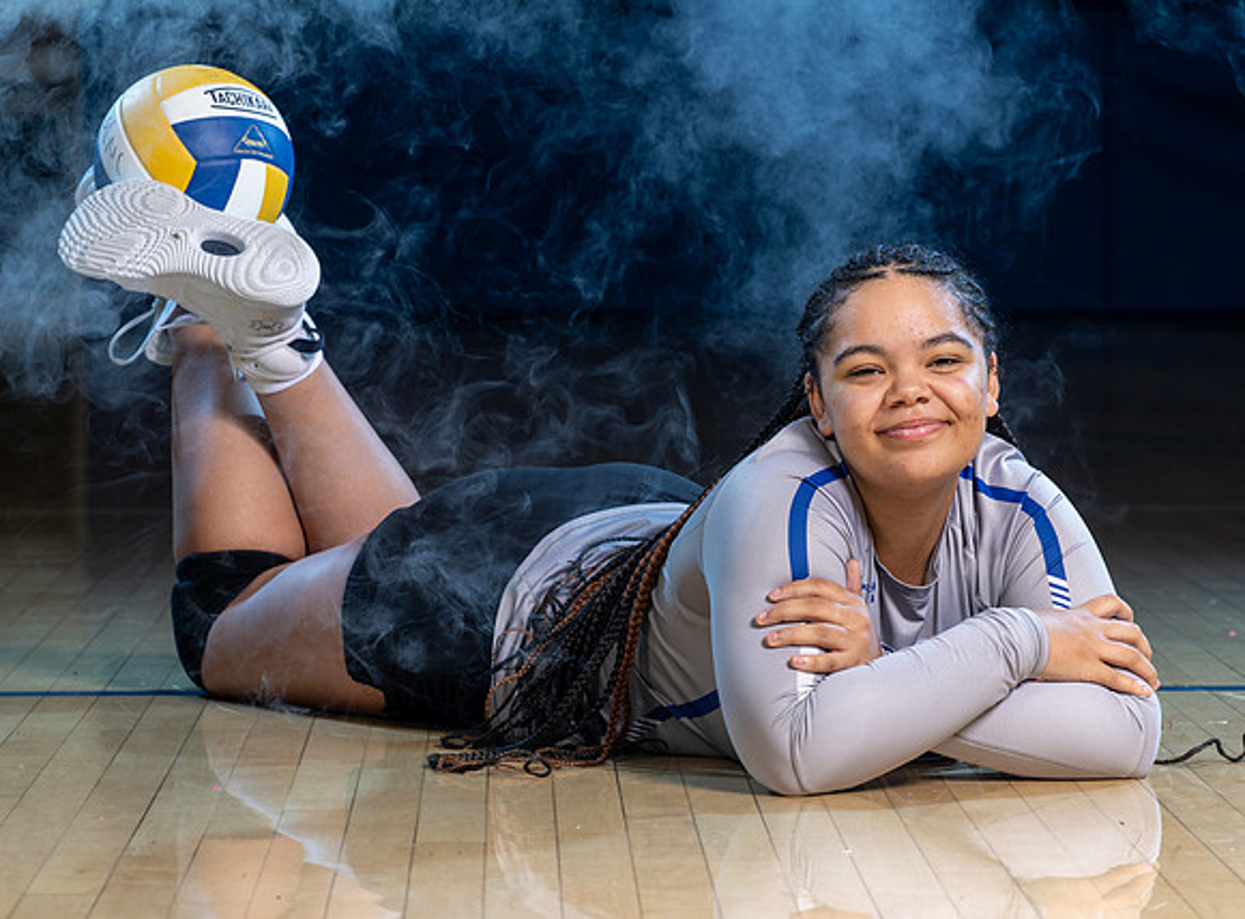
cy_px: 563
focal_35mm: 147
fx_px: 5264
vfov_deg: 10.0
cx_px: 687
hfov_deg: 13.5
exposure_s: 1/100
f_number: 6.3
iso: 160
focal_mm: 100
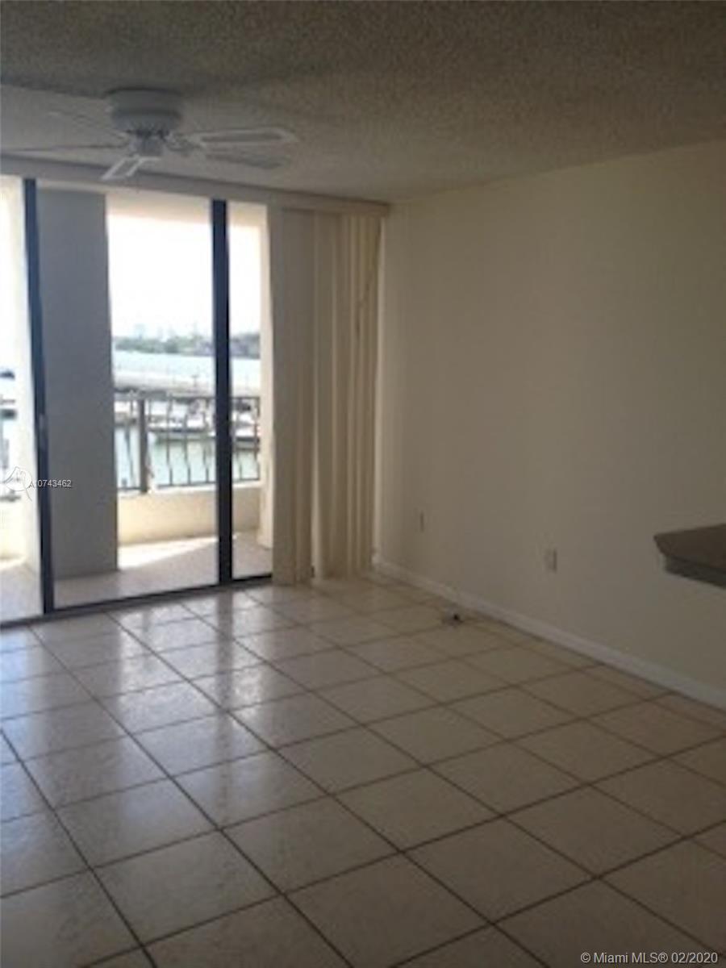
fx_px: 979
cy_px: 484
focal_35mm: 35
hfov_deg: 40.7
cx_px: 363
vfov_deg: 52.6
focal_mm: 4.28
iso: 50
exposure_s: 1/351
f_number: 2.4
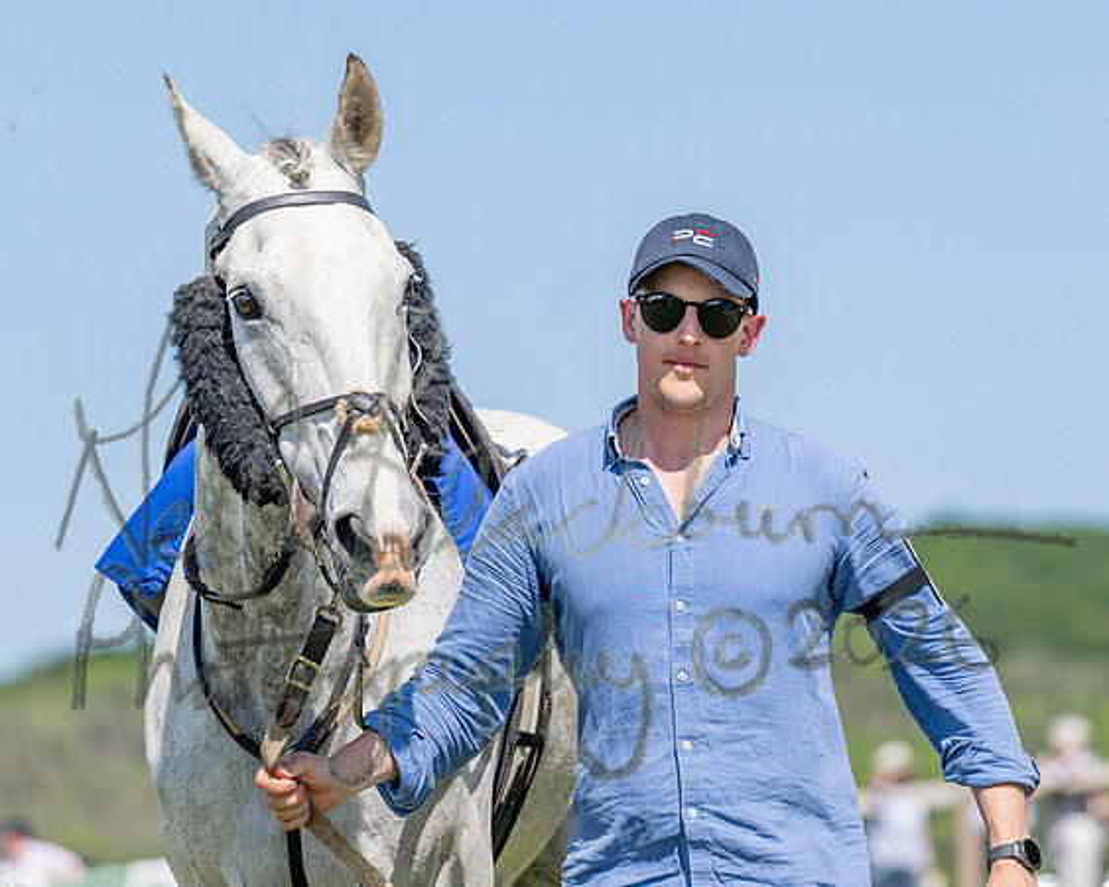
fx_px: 7711
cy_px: 329
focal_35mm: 235
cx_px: 585
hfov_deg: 8.2
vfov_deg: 6.6
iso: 200
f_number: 4
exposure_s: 1/2000
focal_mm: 165
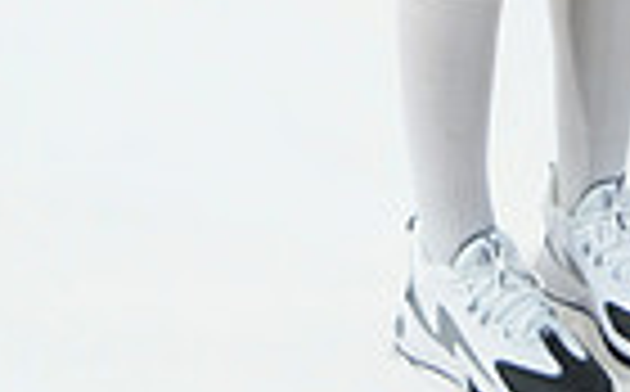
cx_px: 508
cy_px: -554
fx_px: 1971
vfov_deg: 9.9
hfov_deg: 18.0
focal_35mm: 115
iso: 200
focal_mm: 35
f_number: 5.6
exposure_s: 1/200
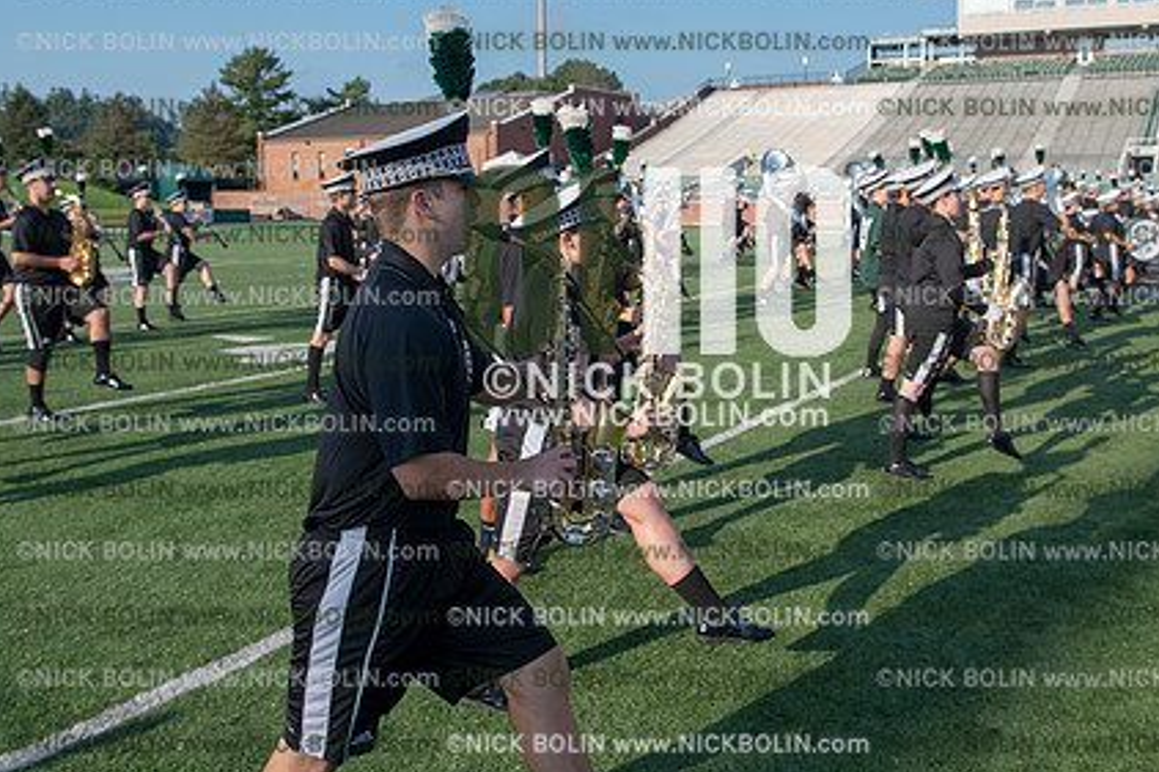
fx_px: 1062
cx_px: 656
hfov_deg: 57.0
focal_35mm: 33
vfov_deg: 39.7
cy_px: 298
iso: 100
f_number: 5.6
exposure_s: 1/500
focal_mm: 24
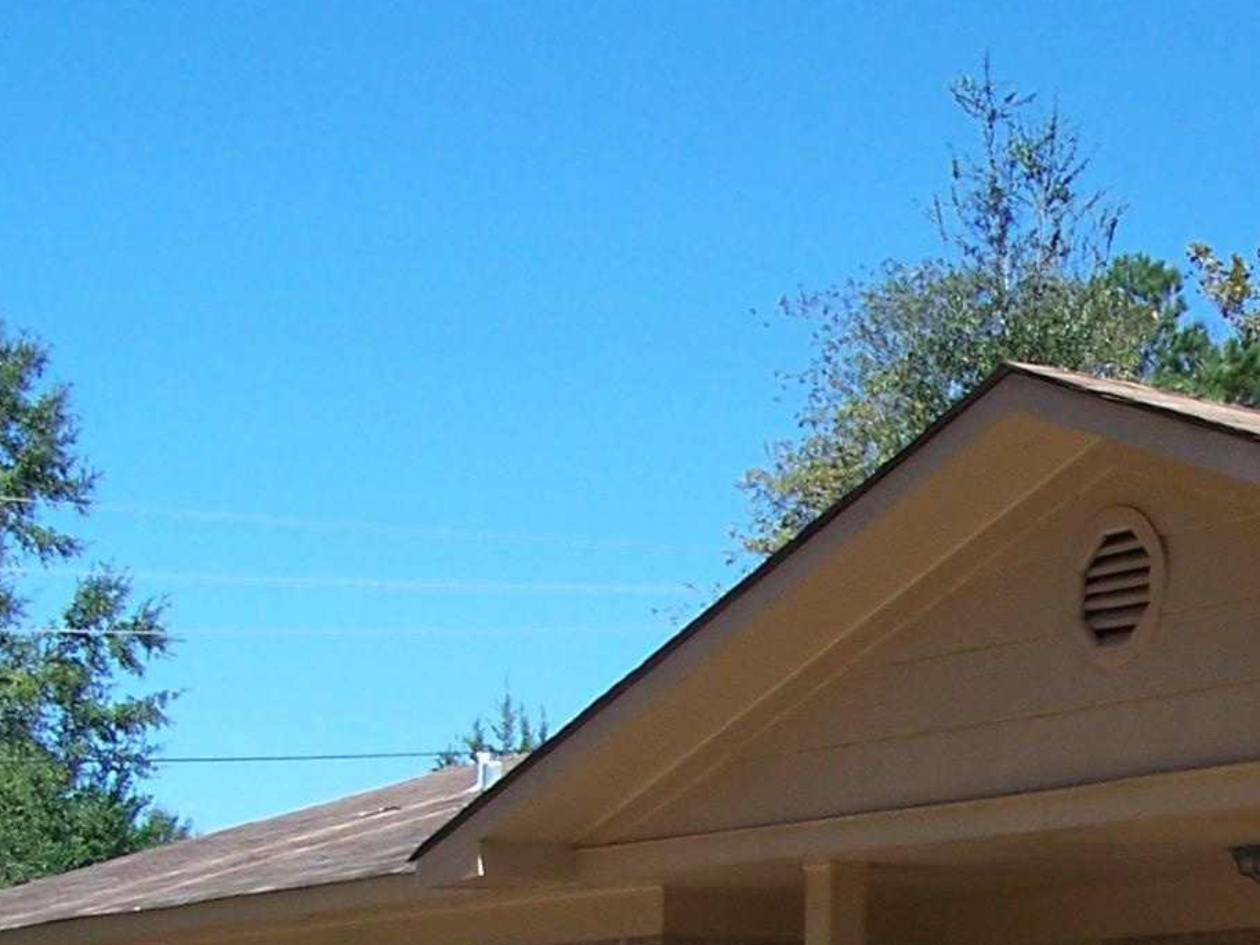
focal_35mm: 96
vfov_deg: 15.0
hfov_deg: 19.3
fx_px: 3494
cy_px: 1086
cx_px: 1482
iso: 80
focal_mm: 6.3
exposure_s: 1/500
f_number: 4
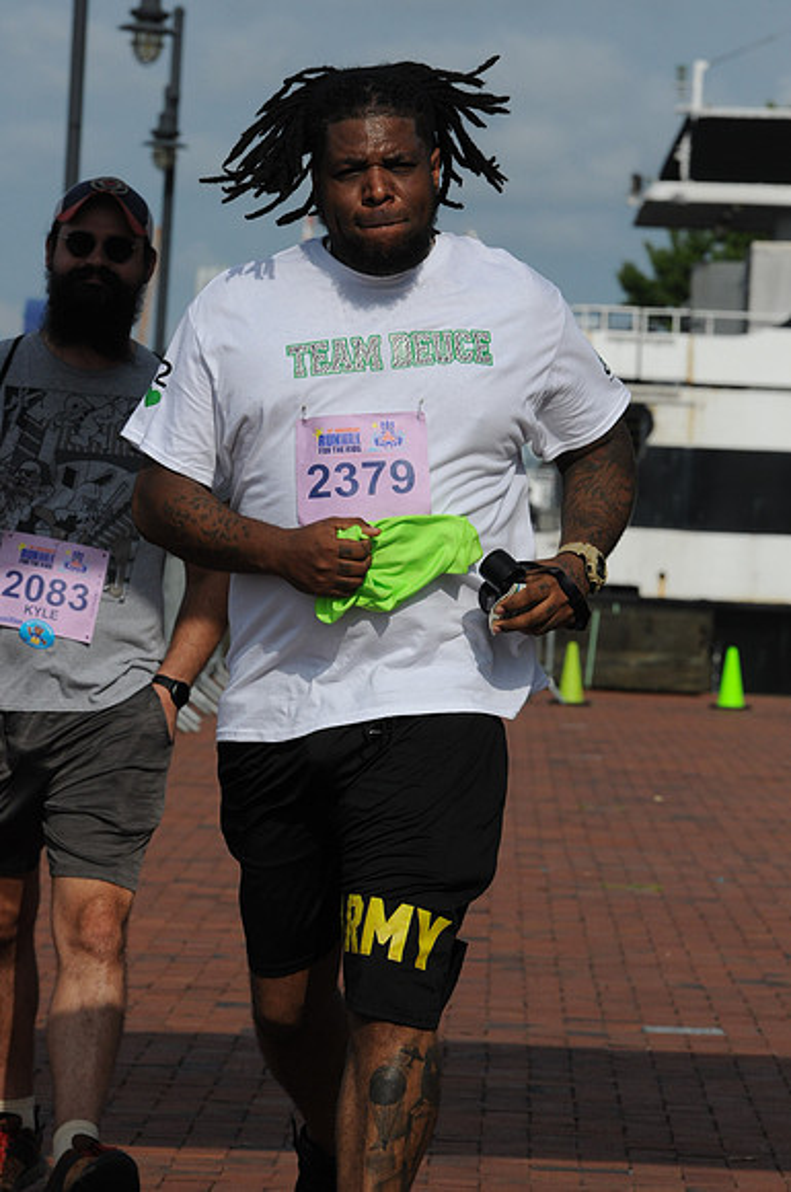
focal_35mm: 202
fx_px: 6694
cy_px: 596
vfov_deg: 10.2
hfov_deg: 6.8
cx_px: 396
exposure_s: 1/1250
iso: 320
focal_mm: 135
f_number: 10
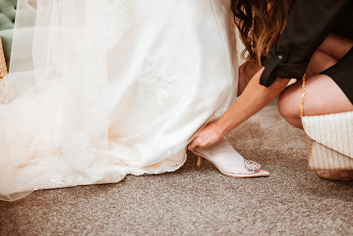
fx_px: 343
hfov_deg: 54.4
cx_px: 176
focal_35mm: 35
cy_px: 118
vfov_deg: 37.9
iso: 1250
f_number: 1.8
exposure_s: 1/500
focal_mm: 35
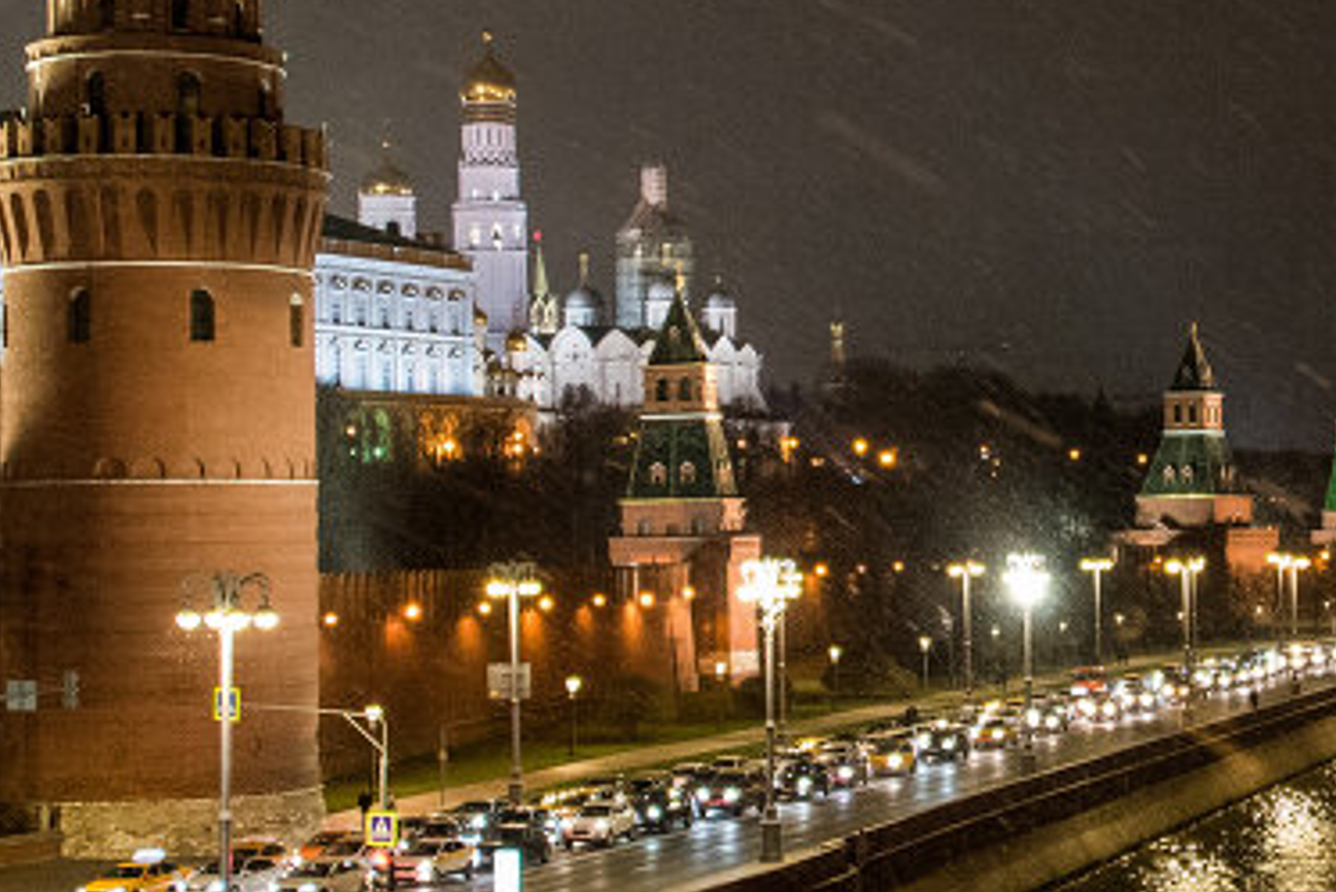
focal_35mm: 90
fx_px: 3341
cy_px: 435
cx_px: 1203
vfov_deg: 15.2
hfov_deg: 22.1
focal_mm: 28
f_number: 3.5
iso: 3200
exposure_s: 1/60
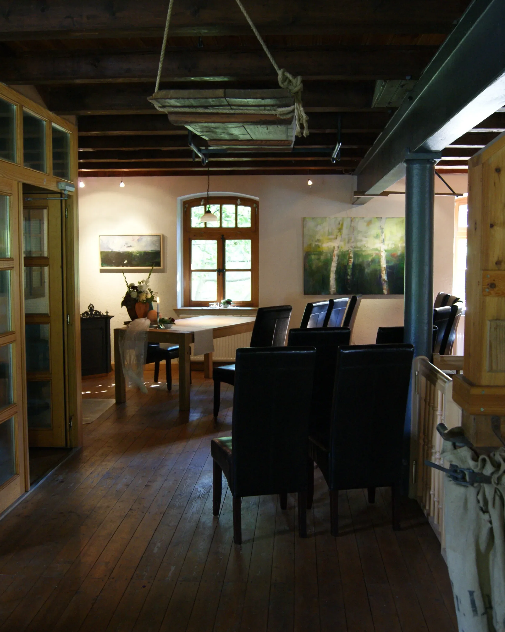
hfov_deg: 38.2
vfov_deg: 46.8
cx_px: 243
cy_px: 315
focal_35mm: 39
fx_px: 729
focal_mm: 18
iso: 400
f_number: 3.5
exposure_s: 1/15
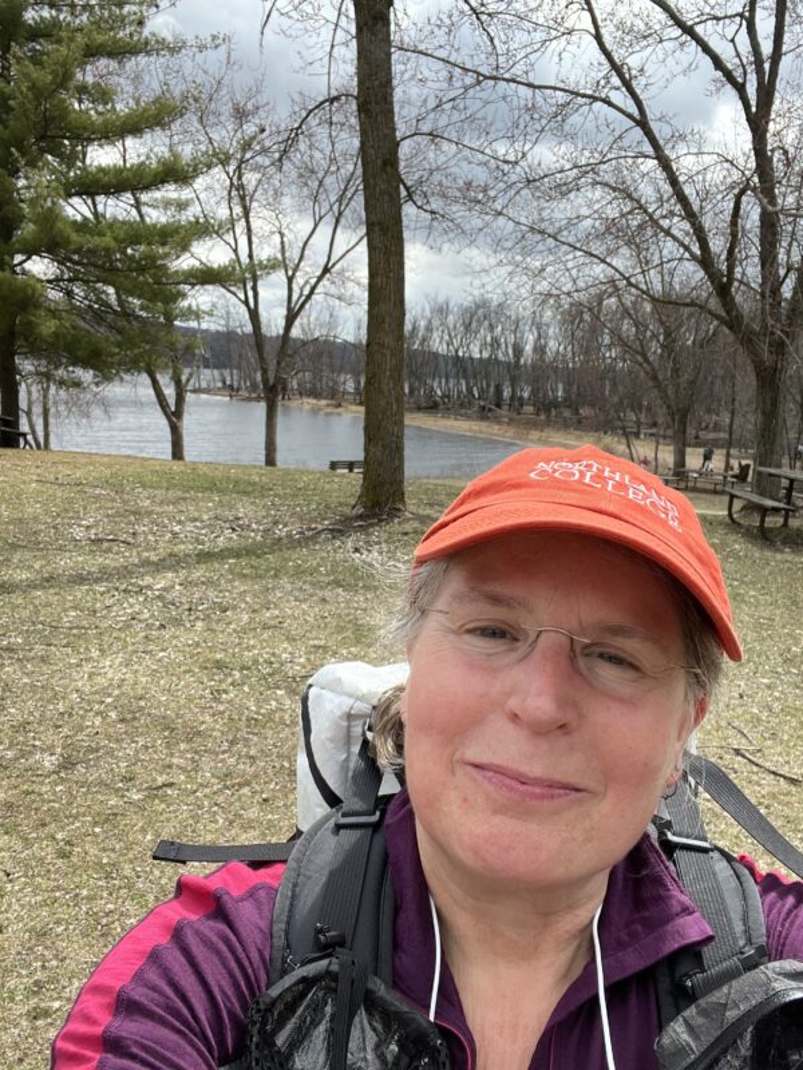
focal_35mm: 30
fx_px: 928
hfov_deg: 46.8
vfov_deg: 60.0
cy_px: 535
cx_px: 402
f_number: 2.2
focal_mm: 2.71
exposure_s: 1/291
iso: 32
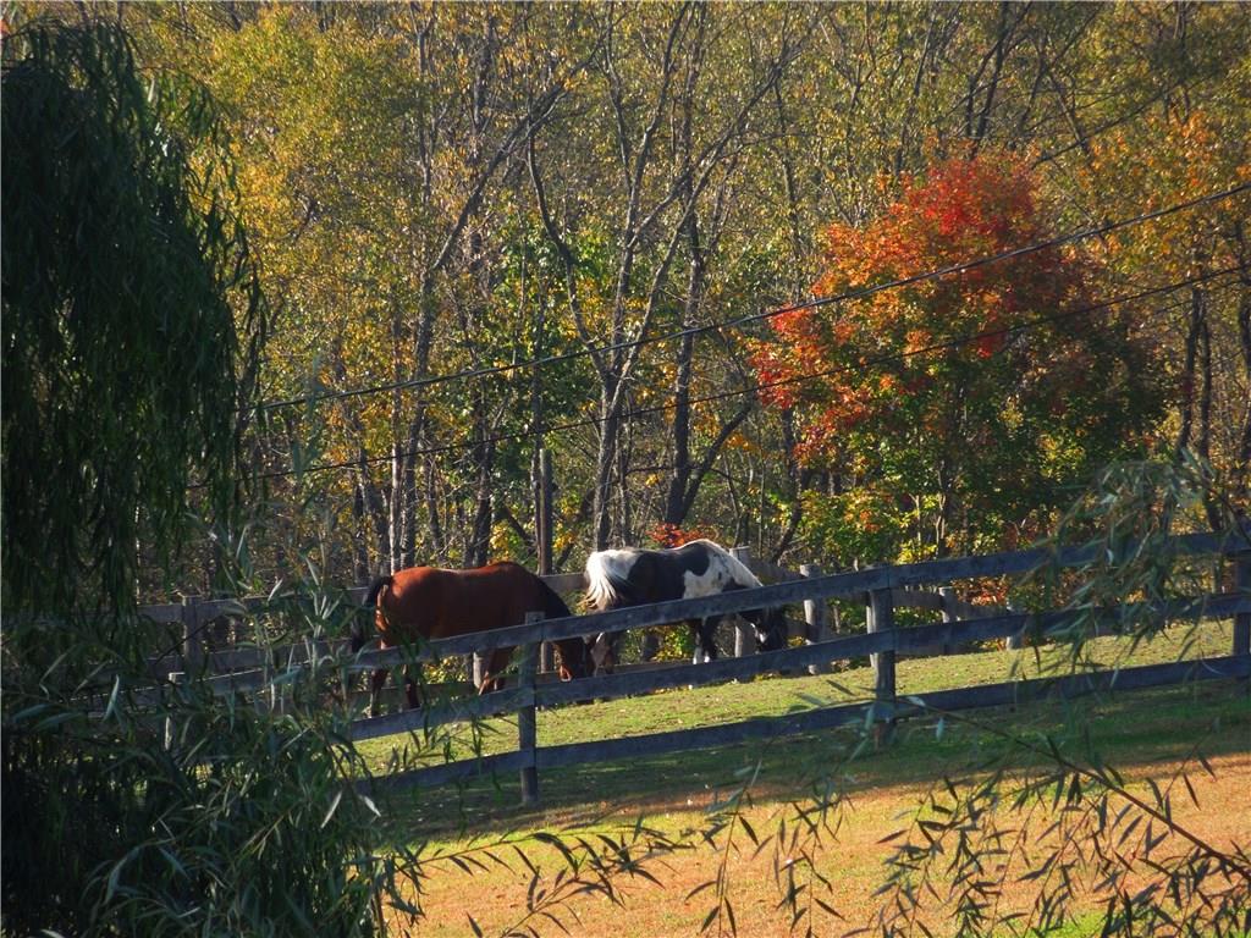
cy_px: 469
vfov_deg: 4.2
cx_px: 626
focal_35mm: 350
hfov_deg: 5.7
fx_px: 12649
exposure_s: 1/125
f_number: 5.9
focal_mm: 63
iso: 140
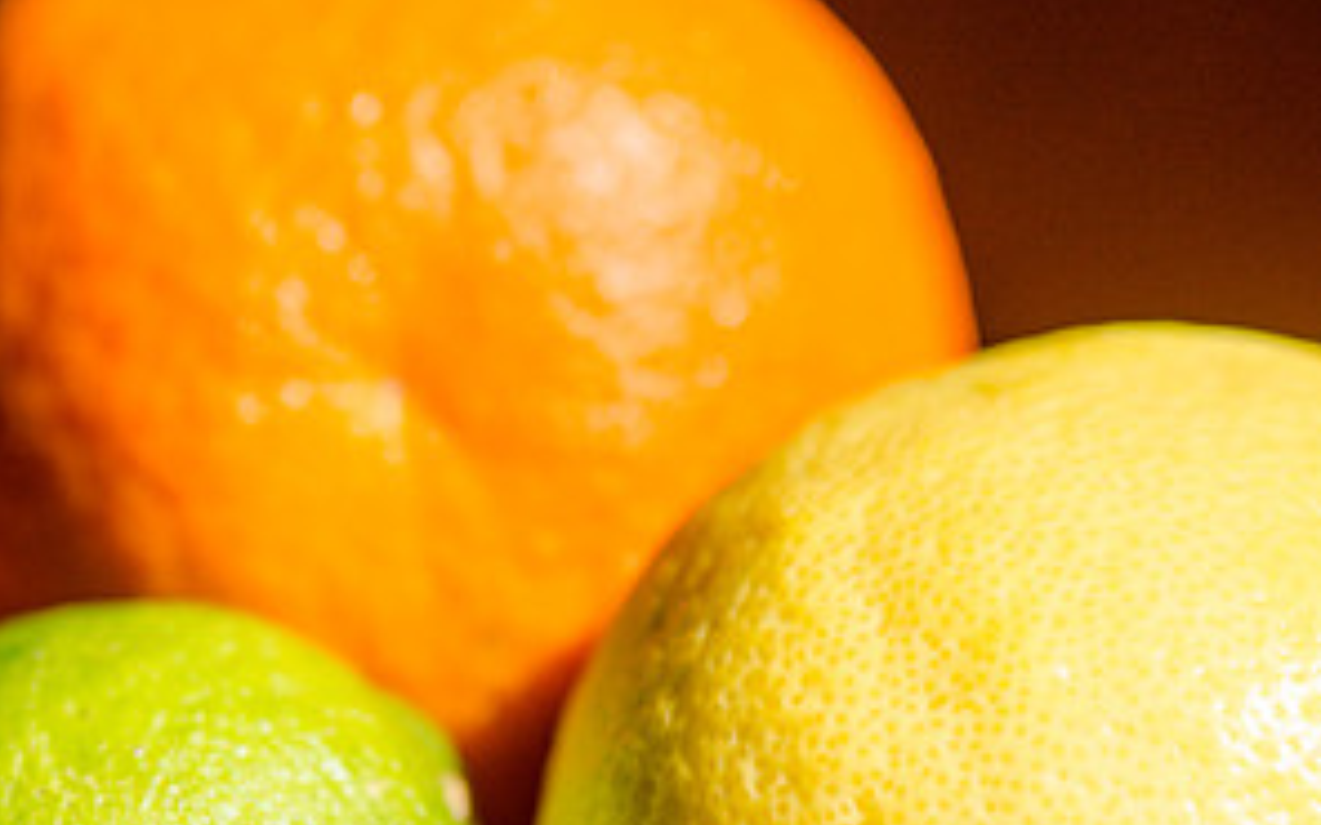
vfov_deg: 2.8
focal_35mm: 464
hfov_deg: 4.5
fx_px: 16705
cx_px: 660
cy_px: 714
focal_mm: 200
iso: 400
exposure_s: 1/1250
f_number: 4.5
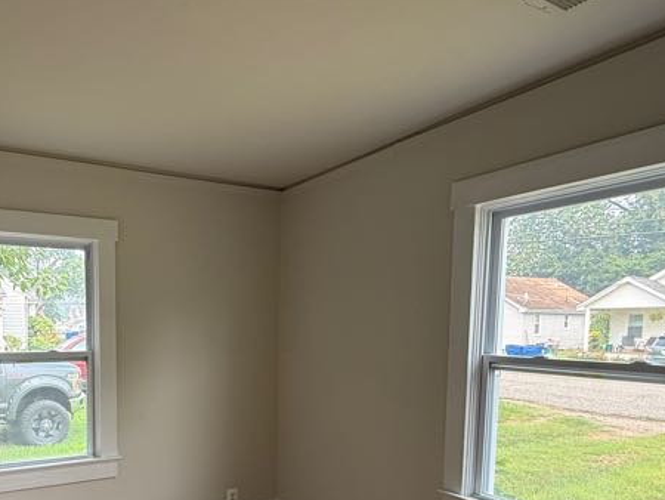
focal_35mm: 26
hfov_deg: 64.3
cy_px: 363
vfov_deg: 51.3
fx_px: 500
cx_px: 189
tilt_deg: -3.5
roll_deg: -0.4
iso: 64
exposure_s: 1/99
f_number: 2.2
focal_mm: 2.22
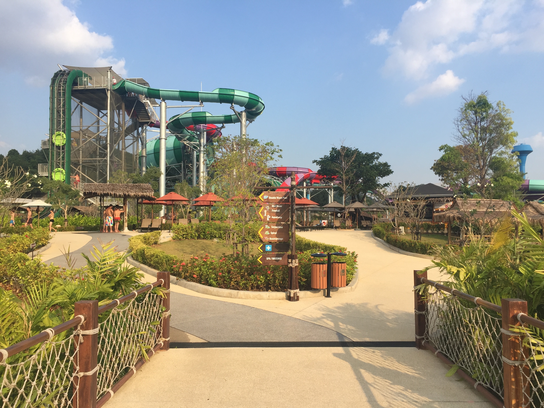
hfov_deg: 61.7
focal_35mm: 29
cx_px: 272
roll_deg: -1.1
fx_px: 456
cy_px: 204
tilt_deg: +3.4
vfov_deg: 48.2
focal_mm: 4.15
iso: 32
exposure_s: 1/1276
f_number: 2.2
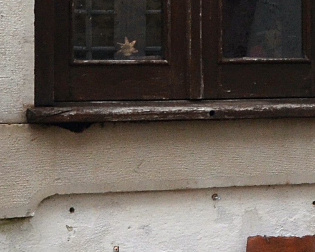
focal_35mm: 165
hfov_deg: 11.7
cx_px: 227
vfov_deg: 9.3
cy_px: -38
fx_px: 1538
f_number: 5.6
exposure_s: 1/125
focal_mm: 18
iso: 360
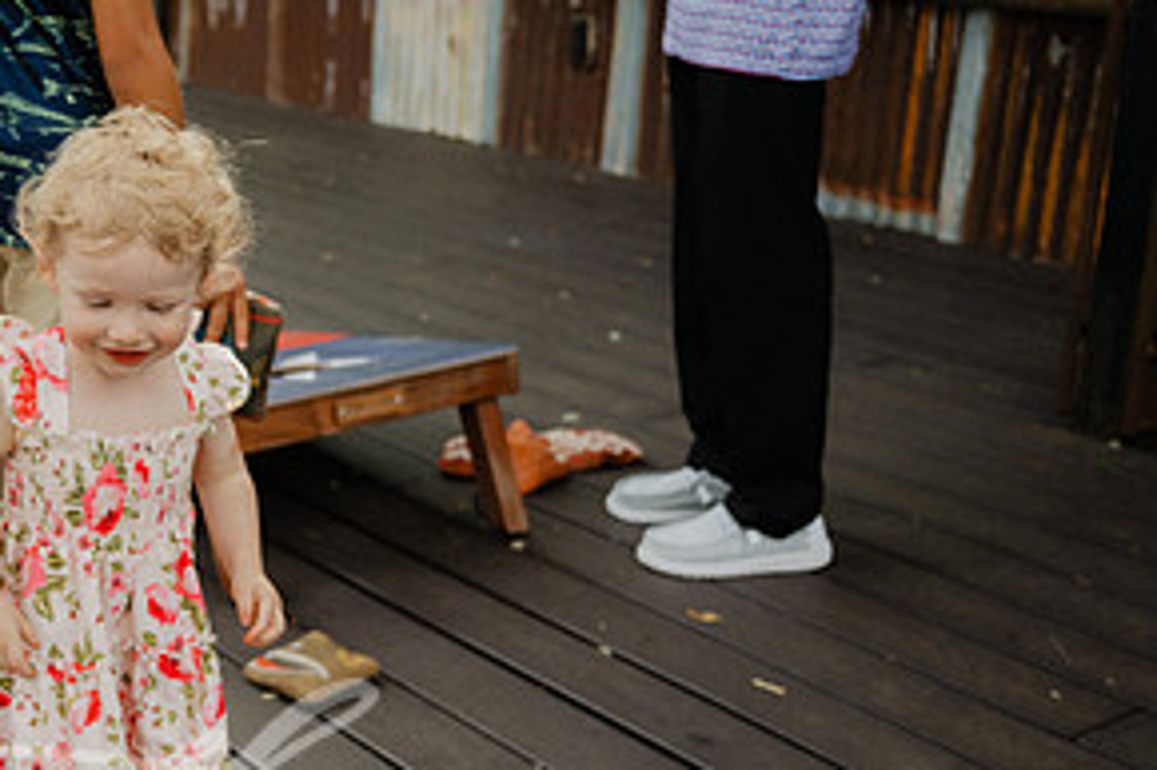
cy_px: 453
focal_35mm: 60
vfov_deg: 22.6
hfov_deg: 32.0
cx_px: 148
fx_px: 1927
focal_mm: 30
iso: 200
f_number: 2.8
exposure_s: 1/250
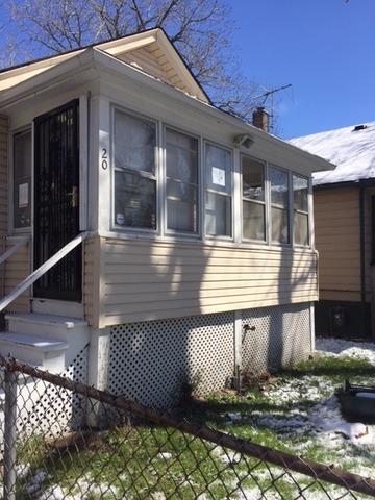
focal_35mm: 29
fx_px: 419
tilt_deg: +2.8
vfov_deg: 61.7
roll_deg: -0.7
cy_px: 250
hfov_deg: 48.2
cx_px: 188
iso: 32
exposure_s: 1/2083
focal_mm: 4.15
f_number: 2.2
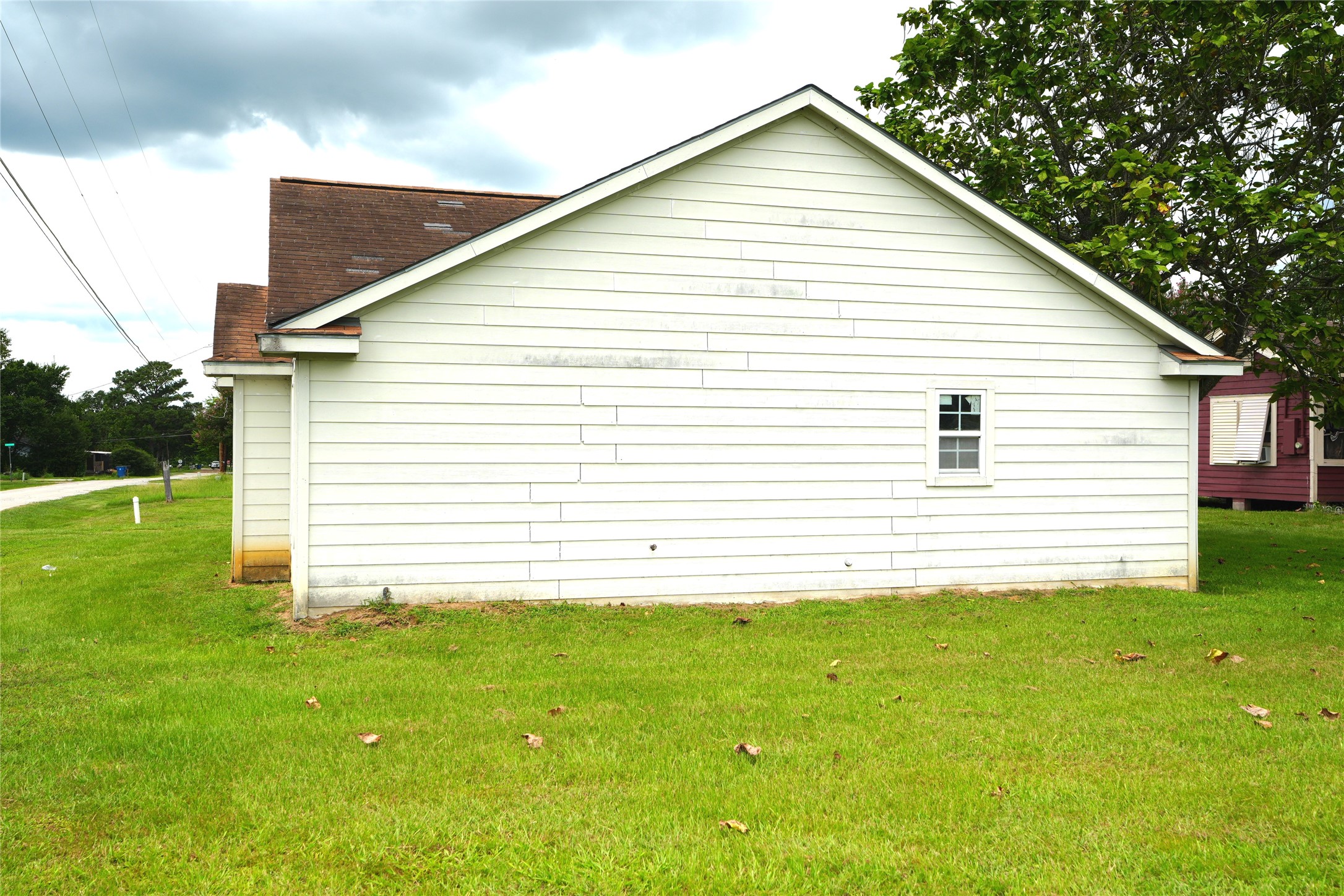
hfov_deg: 57.2
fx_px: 1232
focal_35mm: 33
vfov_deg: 40.0
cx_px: 672
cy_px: 448
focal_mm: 33
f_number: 10
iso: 100
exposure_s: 1/160
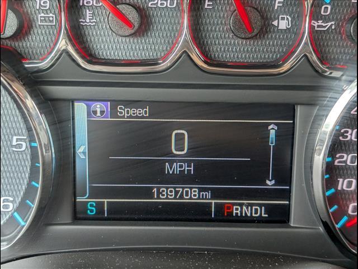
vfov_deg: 29.7
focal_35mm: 49
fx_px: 507
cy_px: 134
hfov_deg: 38.9
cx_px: 179
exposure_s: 1/120
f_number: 1.68
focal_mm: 6.9
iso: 77
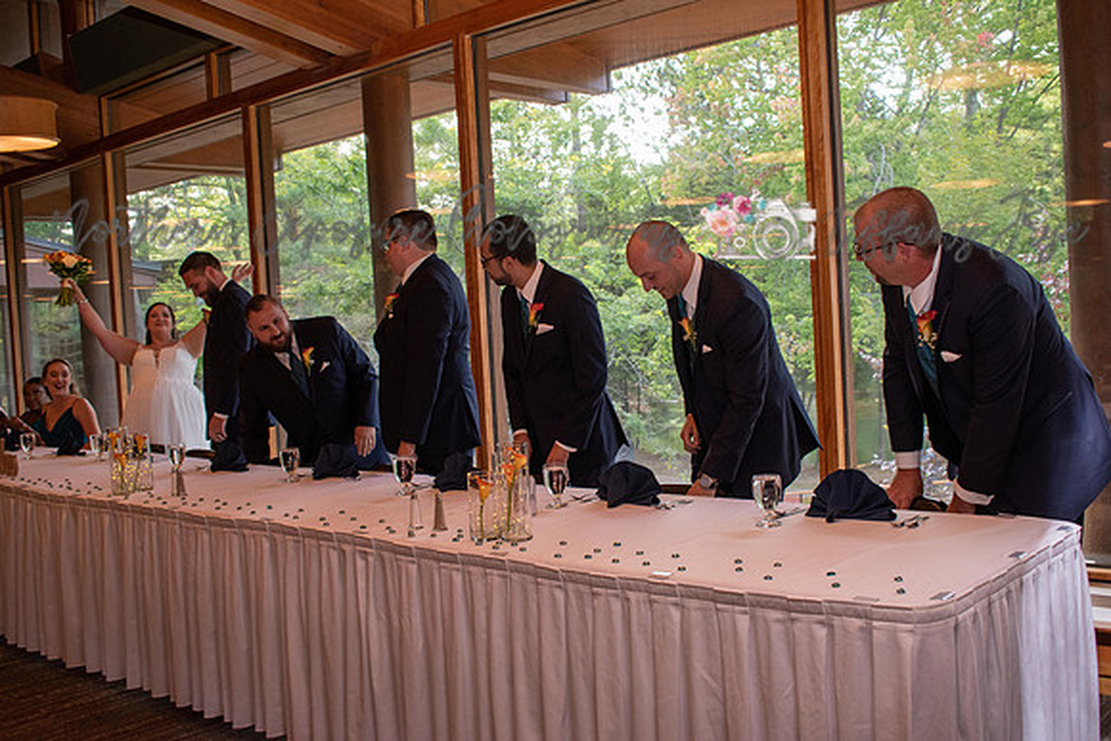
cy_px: 370
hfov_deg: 53.1
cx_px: 556
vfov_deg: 36.9
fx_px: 1111
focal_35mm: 36
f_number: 5.6
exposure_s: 1/125
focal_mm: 24
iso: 800
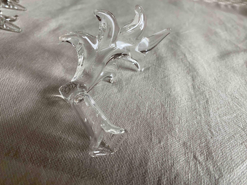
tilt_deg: -40.2
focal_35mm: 26
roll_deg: -7.2
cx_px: 124
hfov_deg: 67.3
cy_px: 92
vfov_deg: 53.1
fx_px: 186
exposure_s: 1/82
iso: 125
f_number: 1.8
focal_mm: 4.25
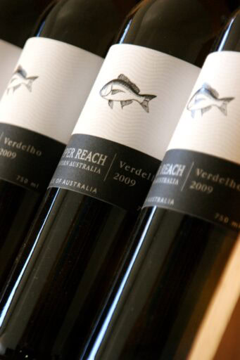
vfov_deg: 6.9
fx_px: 3002
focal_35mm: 300
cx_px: 120
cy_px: 180
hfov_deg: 4.6
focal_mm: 200
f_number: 6.3
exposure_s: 1/50
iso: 800
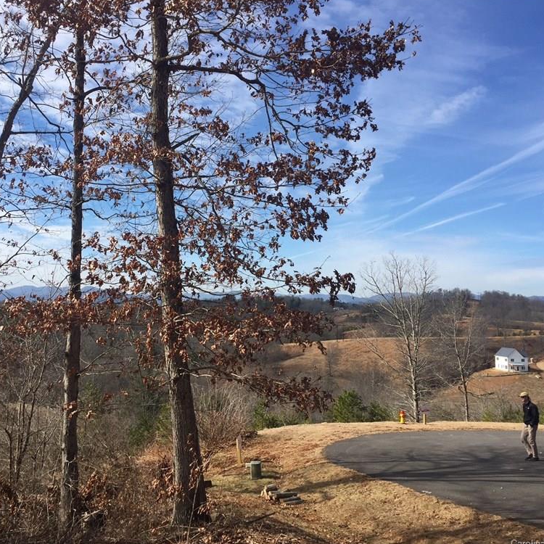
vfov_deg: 47.2
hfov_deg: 47.0
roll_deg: -0.7
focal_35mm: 35
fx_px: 622
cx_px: 223
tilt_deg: +3.7
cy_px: 272
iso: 32
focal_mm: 4.15
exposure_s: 1/1799
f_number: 2.2
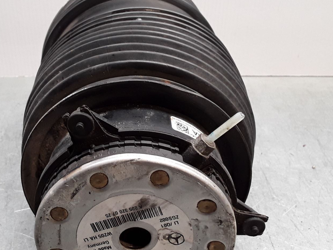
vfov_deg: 31.5
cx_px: 129
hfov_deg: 41.0
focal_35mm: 46
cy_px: 126
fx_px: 442
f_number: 1.9
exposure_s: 1/50
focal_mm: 2.91
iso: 64
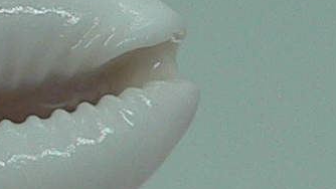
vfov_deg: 5.3
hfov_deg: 9.2
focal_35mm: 230
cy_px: 110
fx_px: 2049
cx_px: -77
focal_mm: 4.6
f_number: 2.8
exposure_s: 1/60
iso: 80
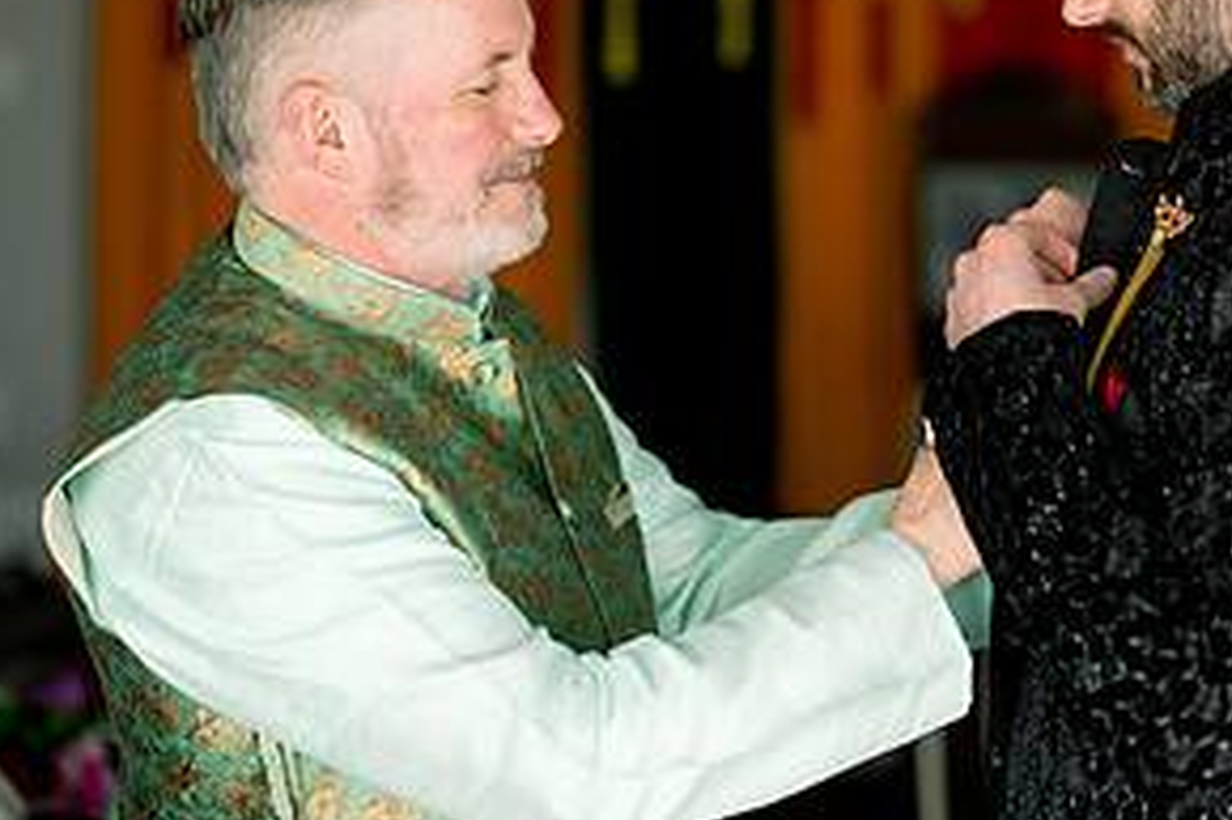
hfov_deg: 20.3
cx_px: 867
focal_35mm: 100
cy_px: 147
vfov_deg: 13.6
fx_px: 3420
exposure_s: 1/320
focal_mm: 50
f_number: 1.4
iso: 320
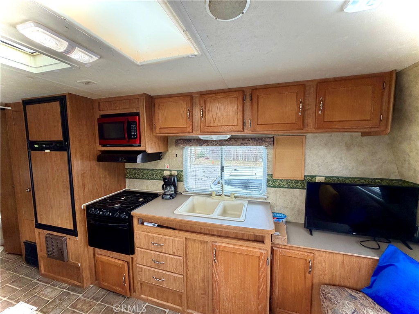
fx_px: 169
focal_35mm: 14
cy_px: 157
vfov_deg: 85.7
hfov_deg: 102.1
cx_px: 210
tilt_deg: -4.4
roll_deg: +1.3
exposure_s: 1/121
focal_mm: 2.22
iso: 160
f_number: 2.2
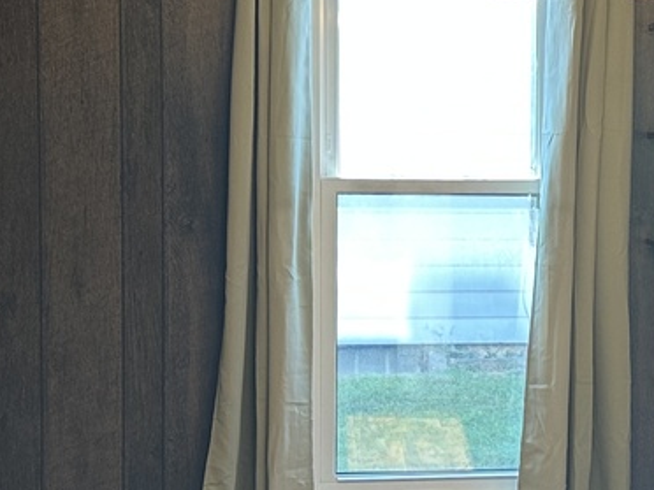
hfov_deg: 20.4
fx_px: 1757
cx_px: 654
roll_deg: -0.5
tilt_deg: -2.2
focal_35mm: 93
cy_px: 269
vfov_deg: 15.9
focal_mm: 6.86
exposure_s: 1/120
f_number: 1.78
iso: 100
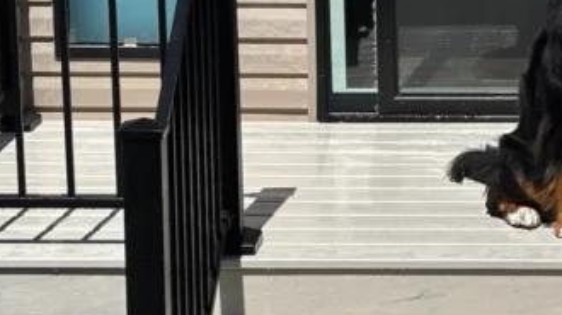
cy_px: 199
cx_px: 615
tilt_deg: -12.5
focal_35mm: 176
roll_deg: -0.3
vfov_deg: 6.9
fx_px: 2621
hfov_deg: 12.0
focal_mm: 5.96
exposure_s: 1/5076
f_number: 1.6
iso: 40
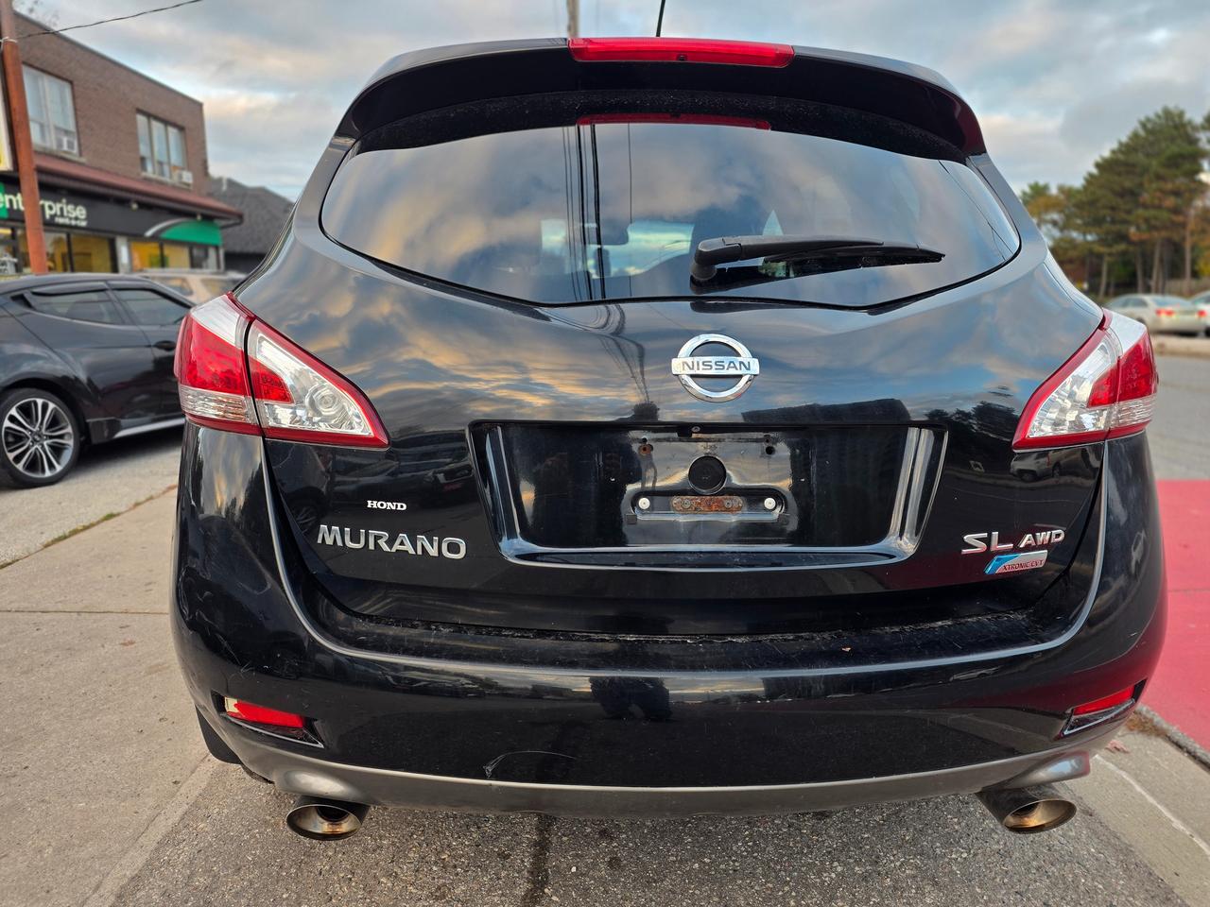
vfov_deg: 58.9
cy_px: 454
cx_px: 605
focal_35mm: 23
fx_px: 804
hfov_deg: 73.9
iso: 50
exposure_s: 1/180
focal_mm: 6.25
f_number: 1.7
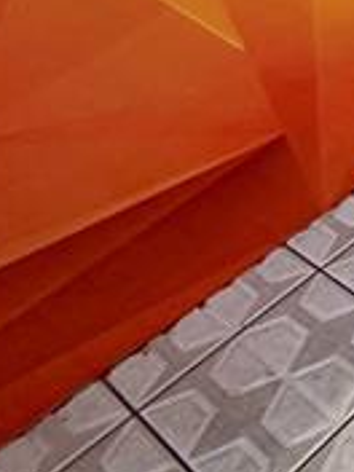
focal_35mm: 61
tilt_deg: -4.0
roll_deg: -0.2
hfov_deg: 16.8
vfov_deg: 21.4
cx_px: 738
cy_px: -367
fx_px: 832
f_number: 2.2
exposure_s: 1/60
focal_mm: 2.22
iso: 500
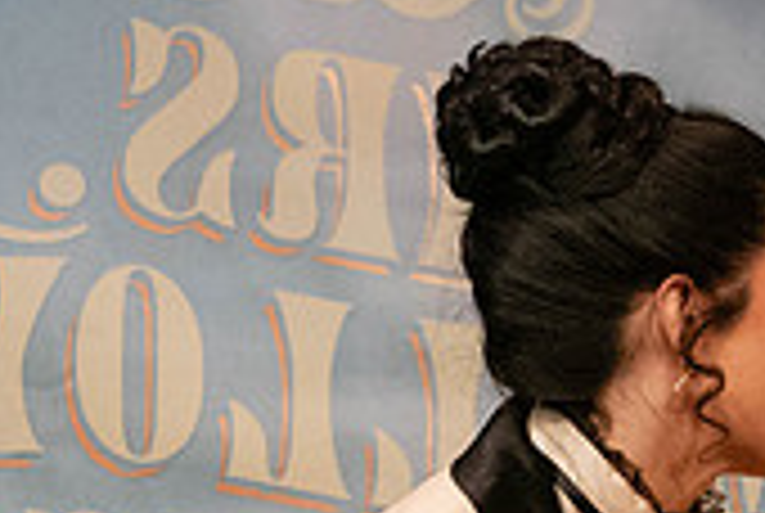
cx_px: 775
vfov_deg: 3.1
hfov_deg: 4.6
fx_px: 9494
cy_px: 700
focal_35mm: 446
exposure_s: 1/400
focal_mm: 103
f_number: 6.3
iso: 4000
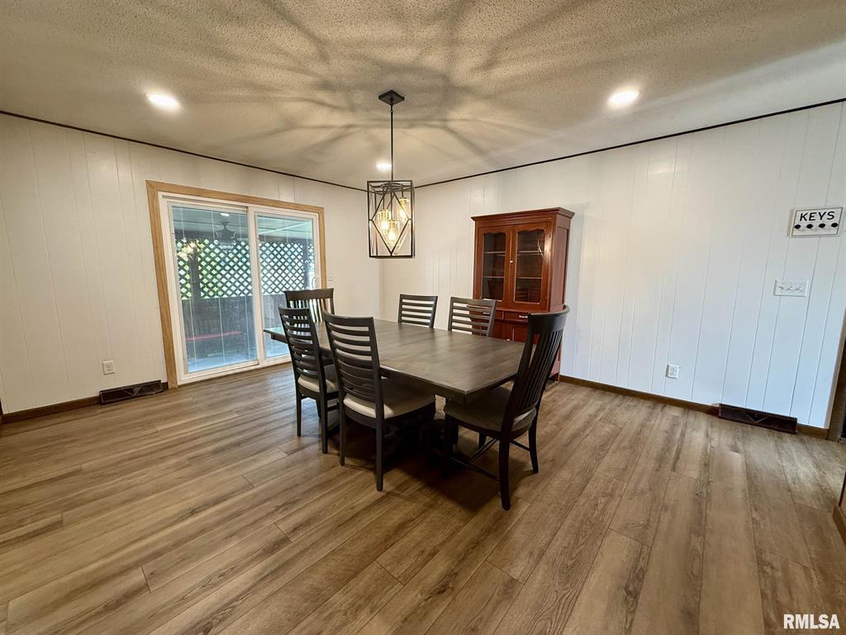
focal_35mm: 14
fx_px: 342
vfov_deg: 85.7
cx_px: 423
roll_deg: -0.2
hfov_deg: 102.1
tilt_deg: -7.9
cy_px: 318
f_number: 2.2
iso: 200
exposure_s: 1/60
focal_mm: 2.22
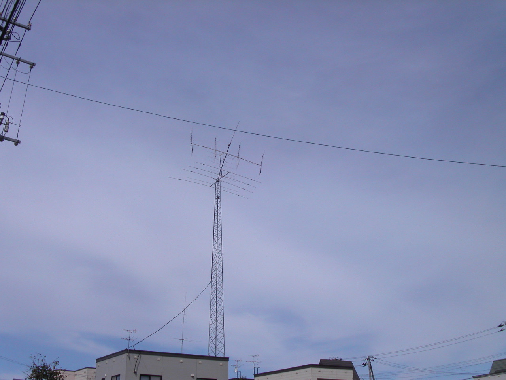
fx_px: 555
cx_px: 253
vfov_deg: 37.7
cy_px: 190
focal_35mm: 38
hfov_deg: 49.0
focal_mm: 7.8
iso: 100
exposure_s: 1/750
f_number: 8
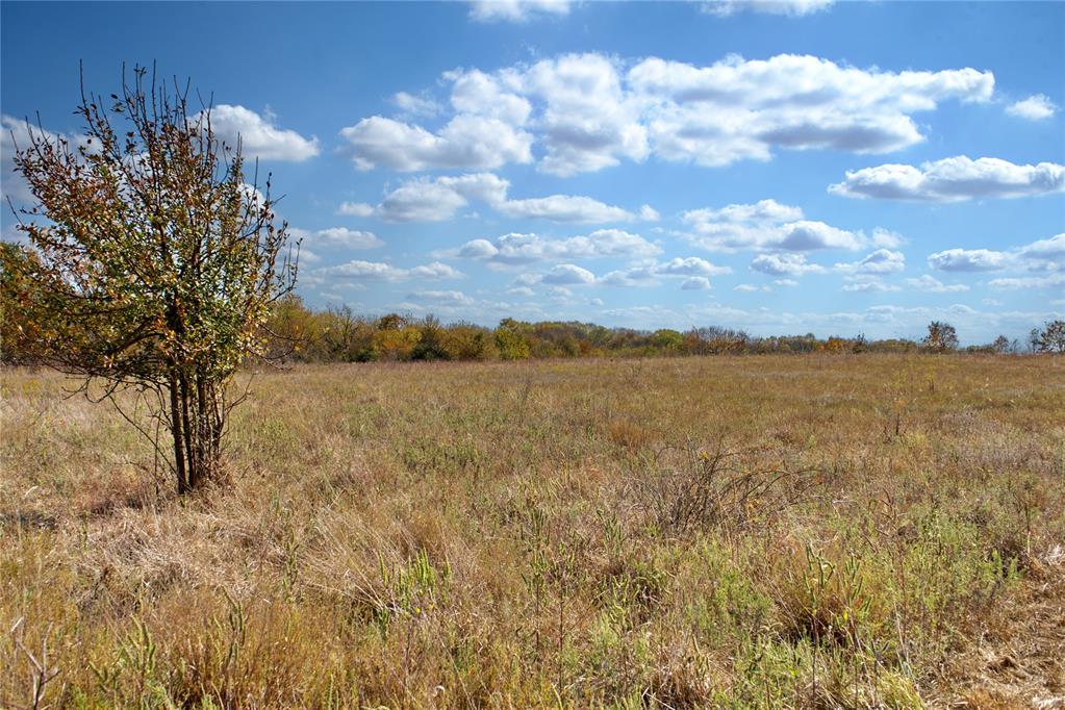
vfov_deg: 33.4
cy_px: 355
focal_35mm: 40
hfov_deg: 48.5
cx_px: 532
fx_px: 1183
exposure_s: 1/400
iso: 100
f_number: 10
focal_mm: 40
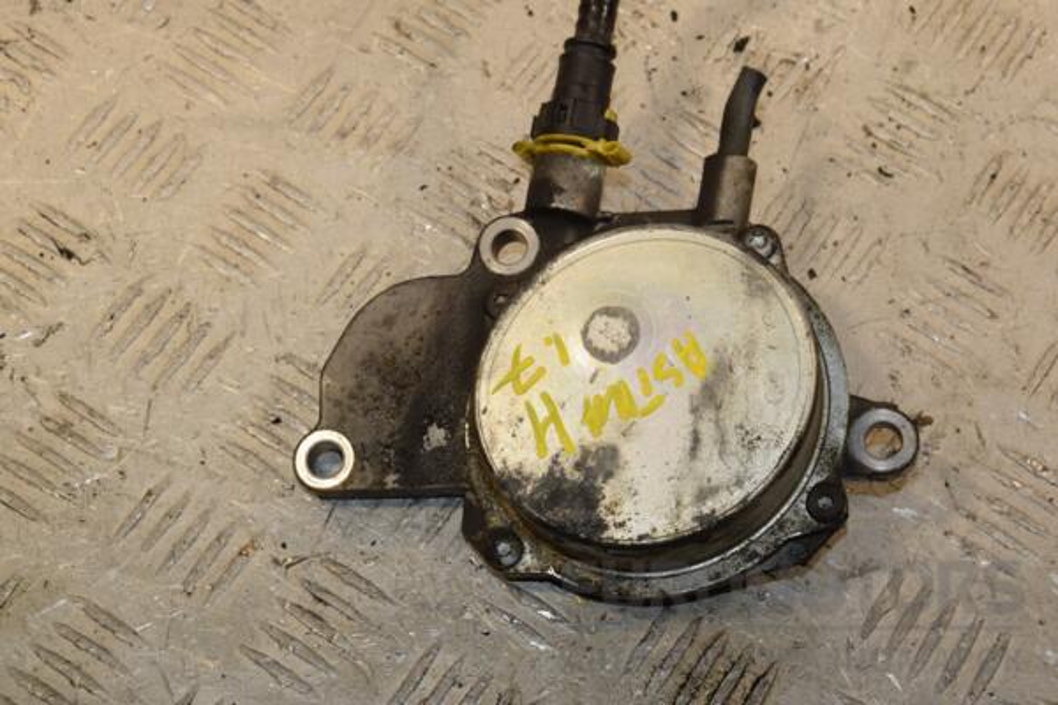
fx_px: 2292
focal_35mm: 78
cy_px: 352
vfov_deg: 17.5
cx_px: 529
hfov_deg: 26.0
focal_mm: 52
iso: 800
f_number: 11
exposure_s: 1/200
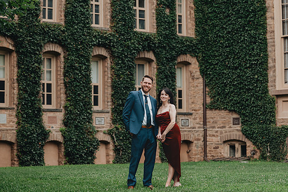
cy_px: 93
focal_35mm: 93
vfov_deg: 14.7
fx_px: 744
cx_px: 153
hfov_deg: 21.9
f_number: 2.8
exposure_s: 1/1000
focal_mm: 70
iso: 800
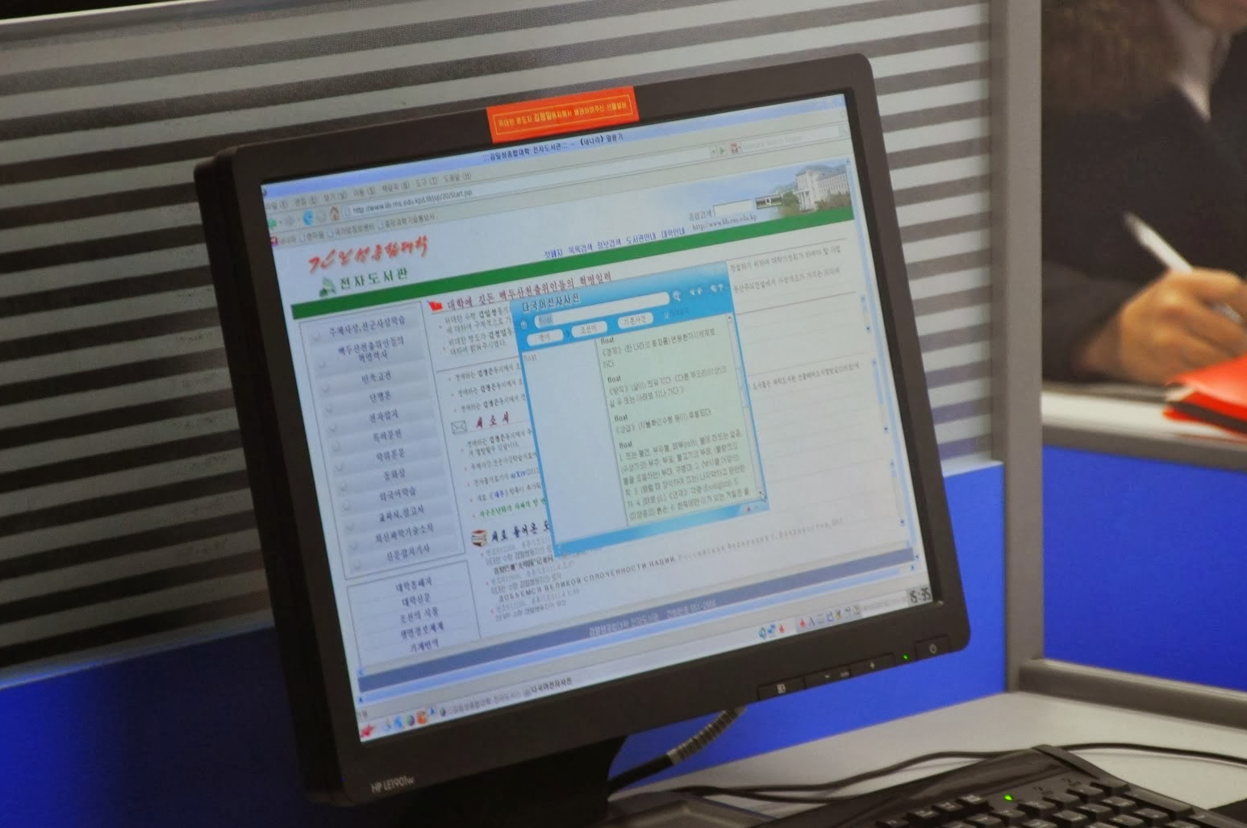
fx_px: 7219
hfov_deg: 9.9
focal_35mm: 209
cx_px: 728
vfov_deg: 6.6
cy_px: 406
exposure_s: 1/30
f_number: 5.6
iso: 1100
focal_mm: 105
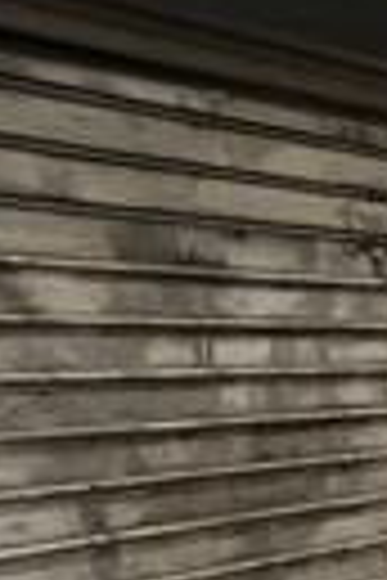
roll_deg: +1.0
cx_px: 1170
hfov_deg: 7.2
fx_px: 2709
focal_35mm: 168
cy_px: 710
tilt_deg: -8.7
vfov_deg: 11.9
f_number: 1.6
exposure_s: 1/60
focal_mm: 5.1
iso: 400
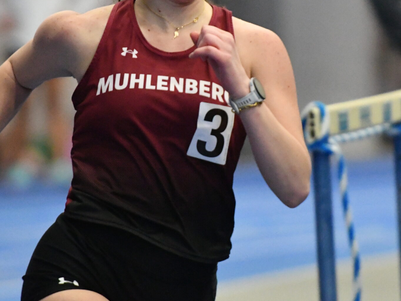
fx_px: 6268
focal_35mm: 541
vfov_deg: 2.7
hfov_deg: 3.7
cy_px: 71
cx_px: 212
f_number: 2.8
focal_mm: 200
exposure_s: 1/500
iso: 10000
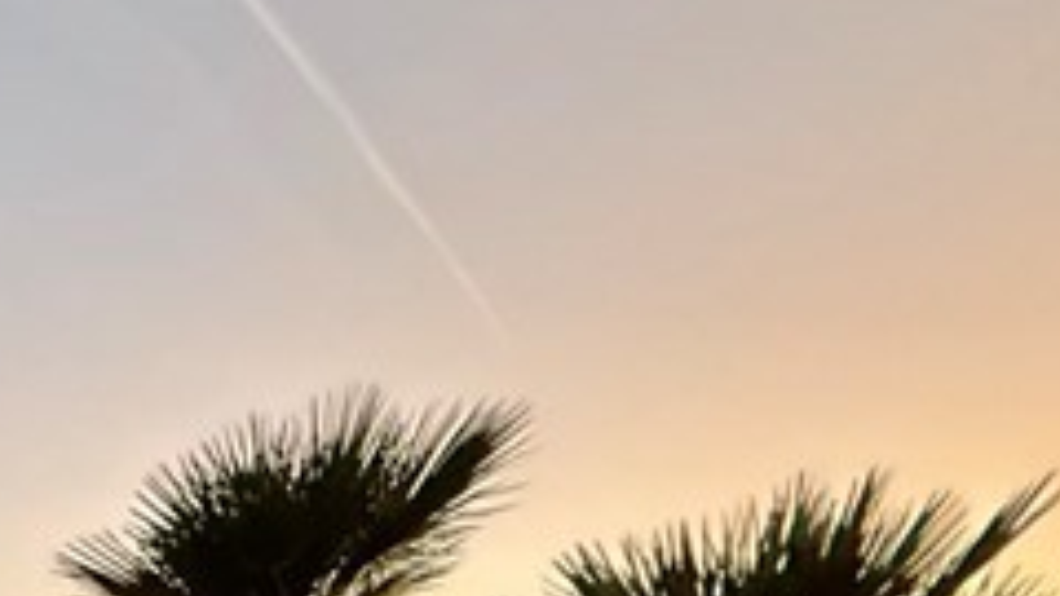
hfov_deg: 22.1
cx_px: -777
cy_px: 1338
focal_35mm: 65
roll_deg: +1.0
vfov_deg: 14.1
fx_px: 1827
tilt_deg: -3.5
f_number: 2.2
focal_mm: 2.22
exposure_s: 1/40
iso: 1250
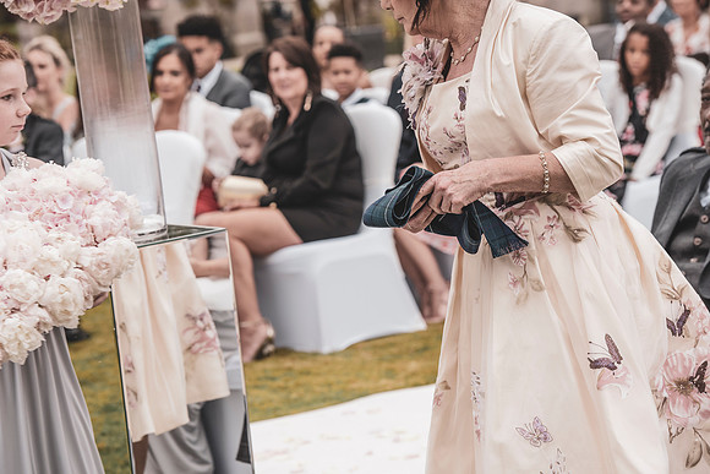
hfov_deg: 16.8
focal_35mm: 122
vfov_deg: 11.2
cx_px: 355
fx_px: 2407
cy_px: 237
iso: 250
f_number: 5.6
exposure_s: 1/320
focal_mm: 122
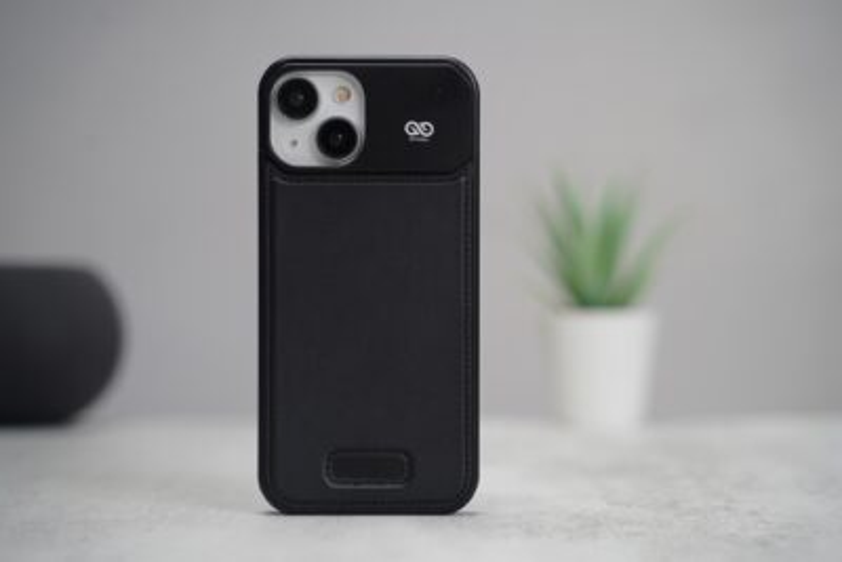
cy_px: 281
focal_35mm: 75
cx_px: 421
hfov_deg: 27.0
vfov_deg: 18.2
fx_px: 1755
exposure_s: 1/90
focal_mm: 75
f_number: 4
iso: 640
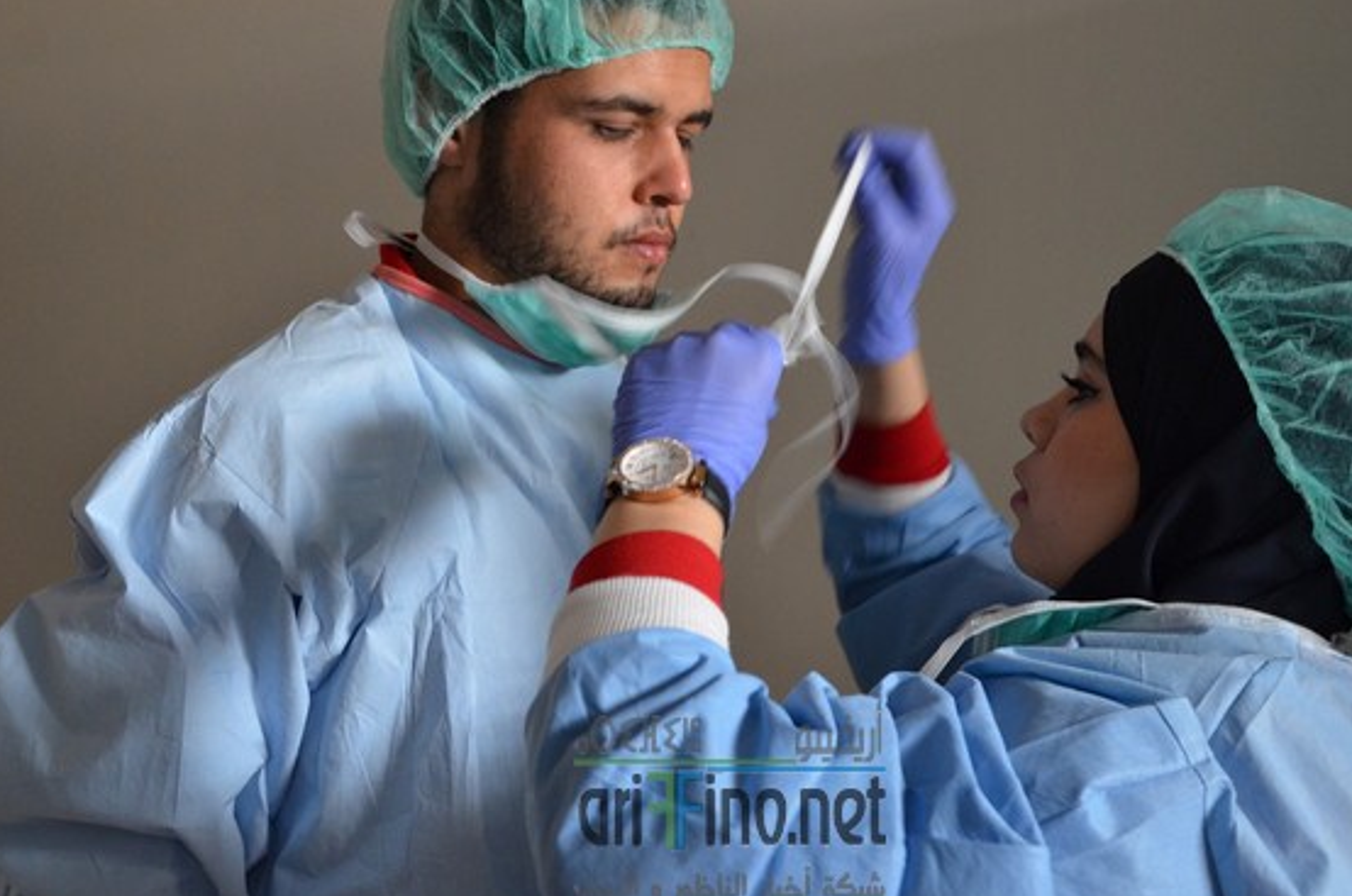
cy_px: 391
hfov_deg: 38.2
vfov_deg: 25.9
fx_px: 1949
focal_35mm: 52
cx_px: 730
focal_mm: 30
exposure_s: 1/30
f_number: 4.2
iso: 1400
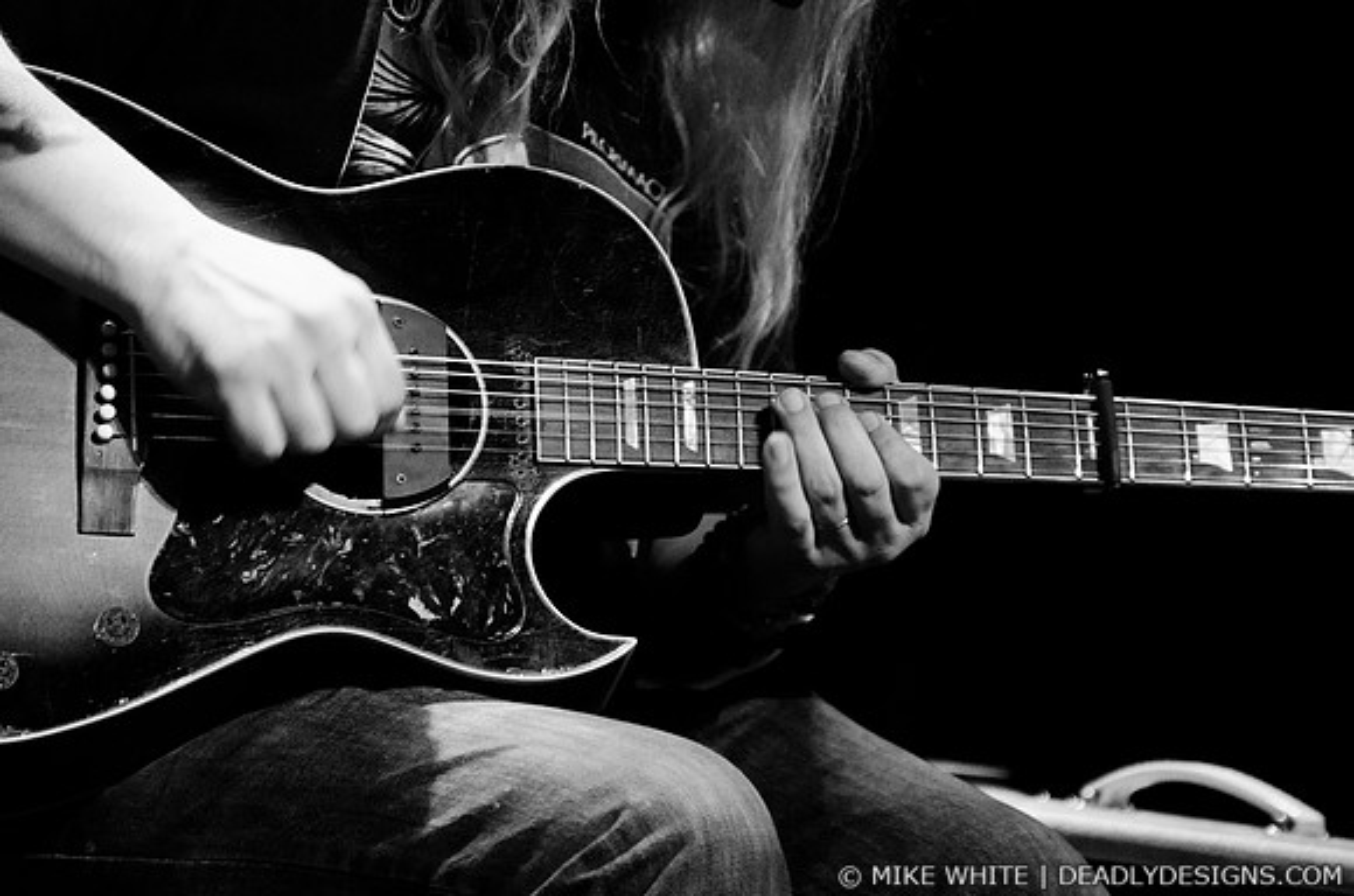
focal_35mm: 105
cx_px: 677
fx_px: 3940
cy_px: 448
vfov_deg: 13.0
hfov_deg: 19.5
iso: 1600
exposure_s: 1/80
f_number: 2.8
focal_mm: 70
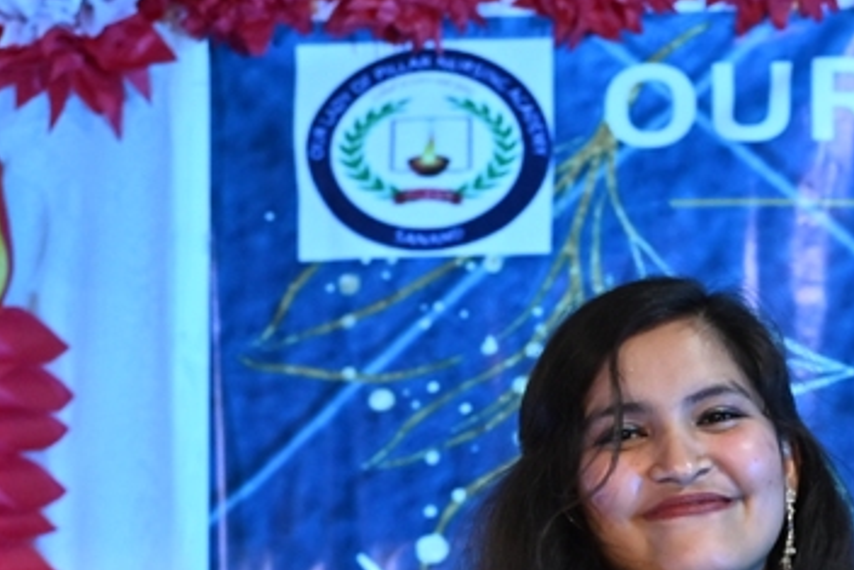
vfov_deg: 5.0
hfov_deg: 7.6
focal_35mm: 268
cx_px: 1228
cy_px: 1327
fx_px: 6360
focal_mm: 52
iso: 1400
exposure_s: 1/125
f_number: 4
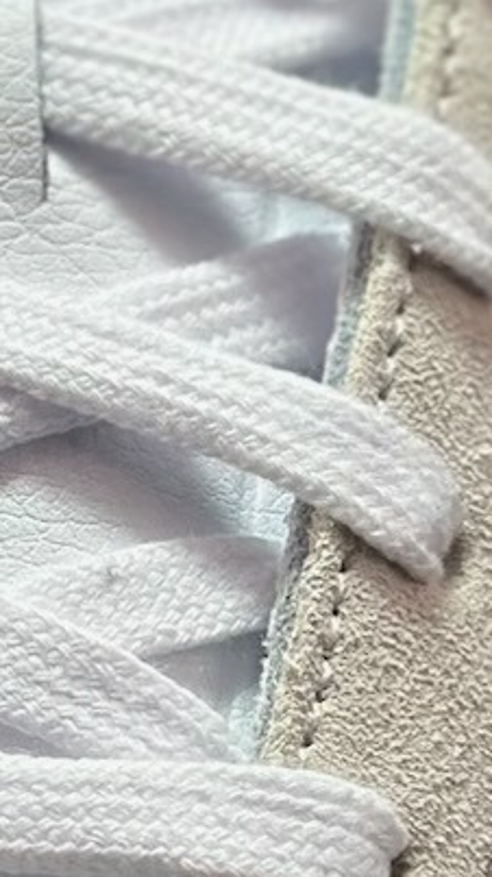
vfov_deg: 8.1
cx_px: -7
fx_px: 6184
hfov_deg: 4.5
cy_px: 503
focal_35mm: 266
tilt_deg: -54.8
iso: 80
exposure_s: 1/1613
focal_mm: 6.86
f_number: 1.78
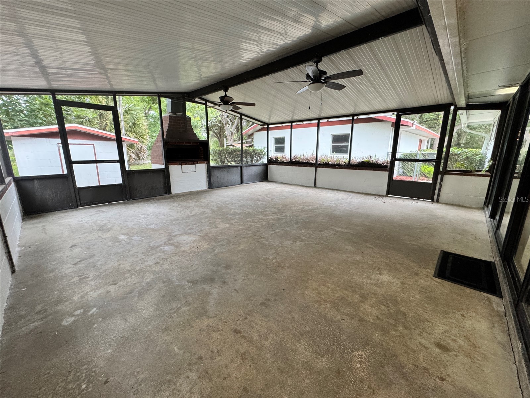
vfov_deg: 85.7
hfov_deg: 102.1
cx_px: 265
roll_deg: -0.8
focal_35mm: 14
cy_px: 199
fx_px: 214
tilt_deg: -13.5
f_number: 2.2
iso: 400
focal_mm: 2.22
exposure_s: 1/60
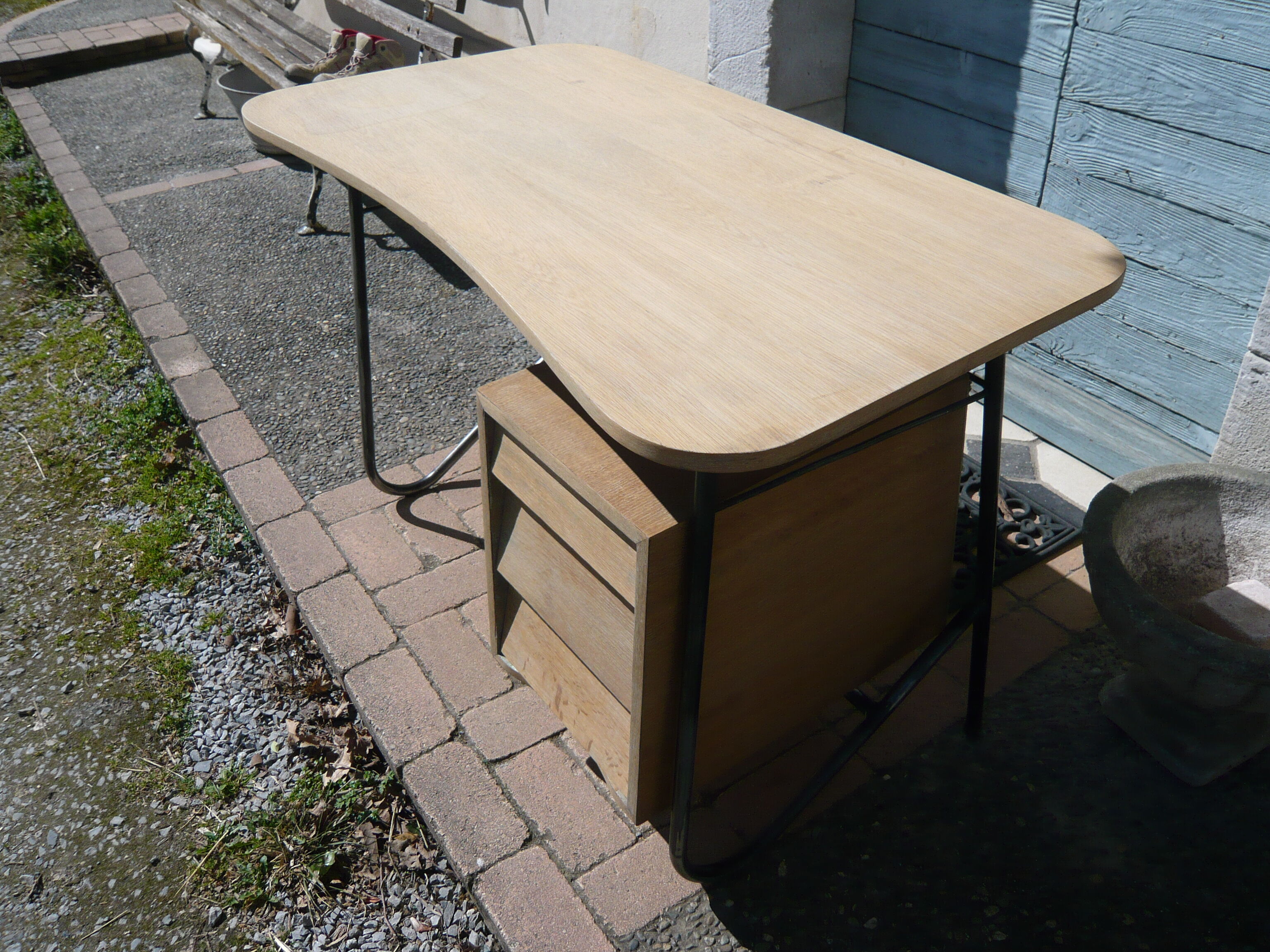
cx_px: 635
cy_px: 476
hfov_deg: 63.4
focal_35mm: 28
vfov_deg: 49.7
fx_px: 1027
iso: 100
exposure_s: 1/320
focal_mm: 4.6
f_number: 8
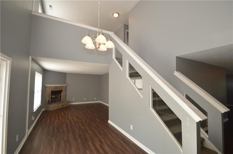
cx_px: 116
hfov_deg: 100.5
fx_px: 97
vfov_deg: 77.2
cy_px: 77
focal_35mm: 15
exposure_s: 1/125
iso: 400
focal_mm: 10
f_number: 5.6
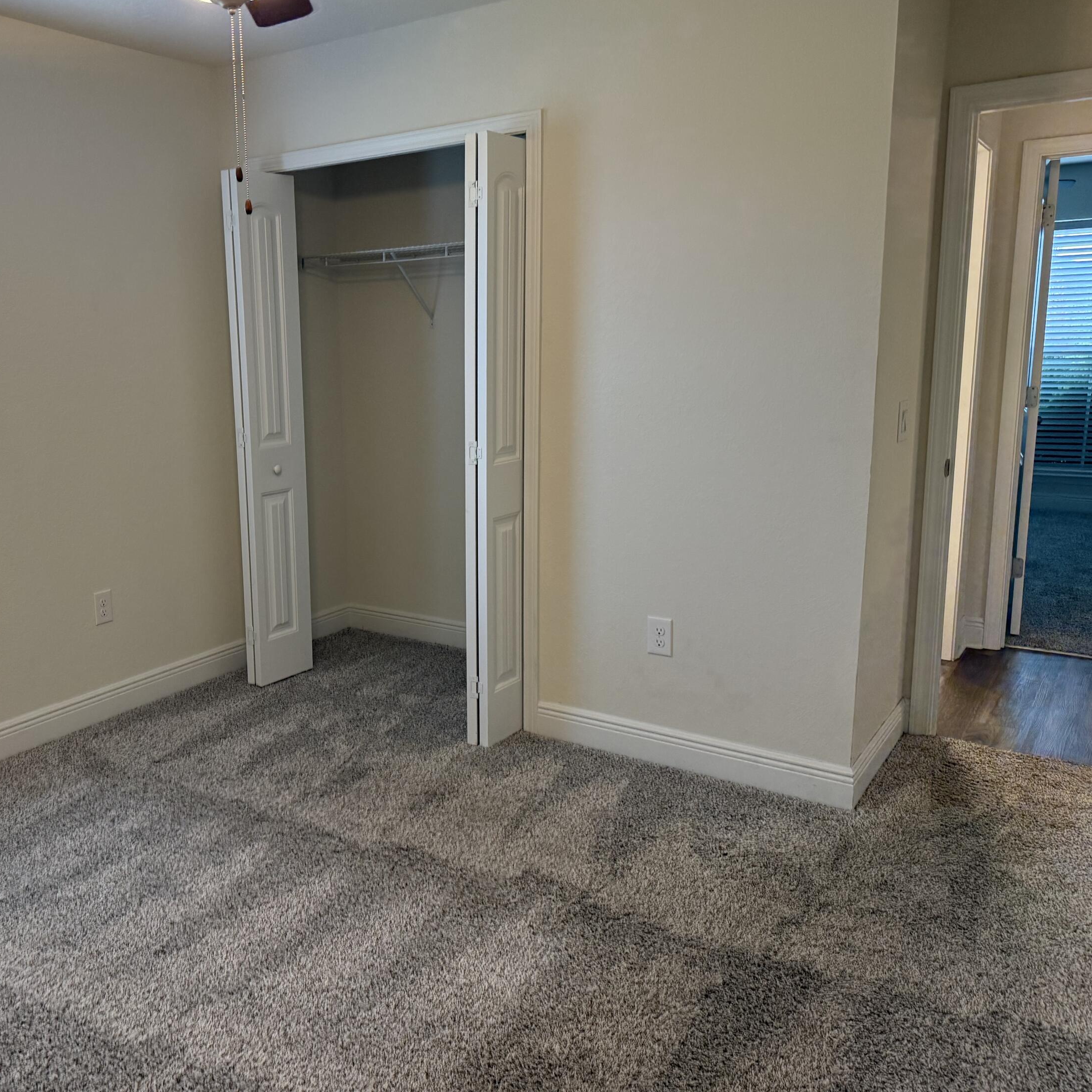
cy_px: 534
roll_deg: +1.6
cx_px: 358
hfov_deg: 54.4
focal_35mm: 29
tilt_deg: -8.8
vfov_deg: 55.6
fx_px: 1035
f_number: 1.78
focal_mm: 6.76
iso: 250
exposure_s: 1/60
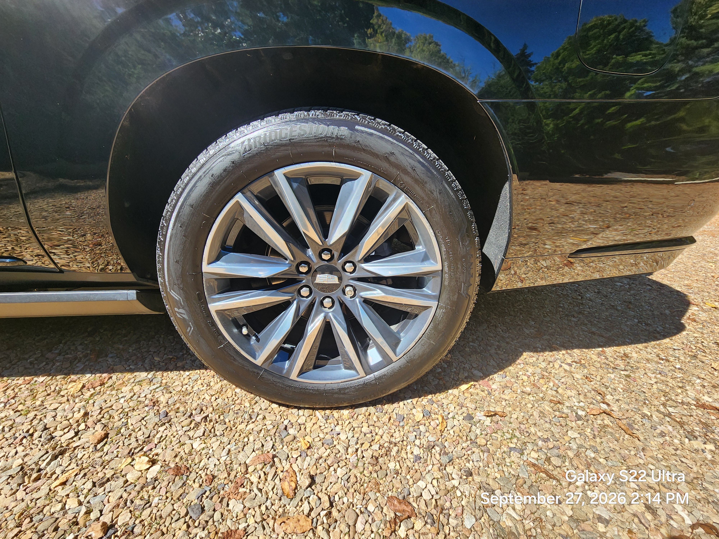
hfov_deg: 106.2
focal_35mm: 13
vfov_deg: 89.9
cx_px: 360
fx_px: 270
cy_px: 270
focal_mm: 2.2
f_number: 2.2
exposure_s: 1/703
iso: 50
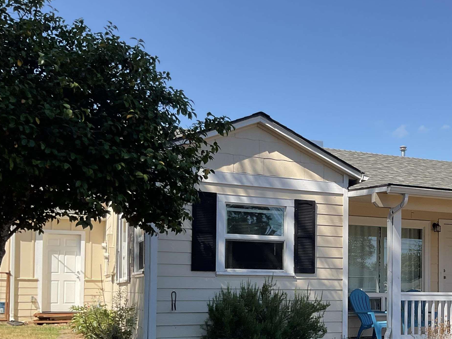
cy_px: 275
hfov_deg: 38.2
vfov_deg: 29.5
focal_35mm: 48
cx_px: 359
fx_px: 627
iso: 16
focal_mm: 3
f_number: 1.8
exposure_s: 1/997
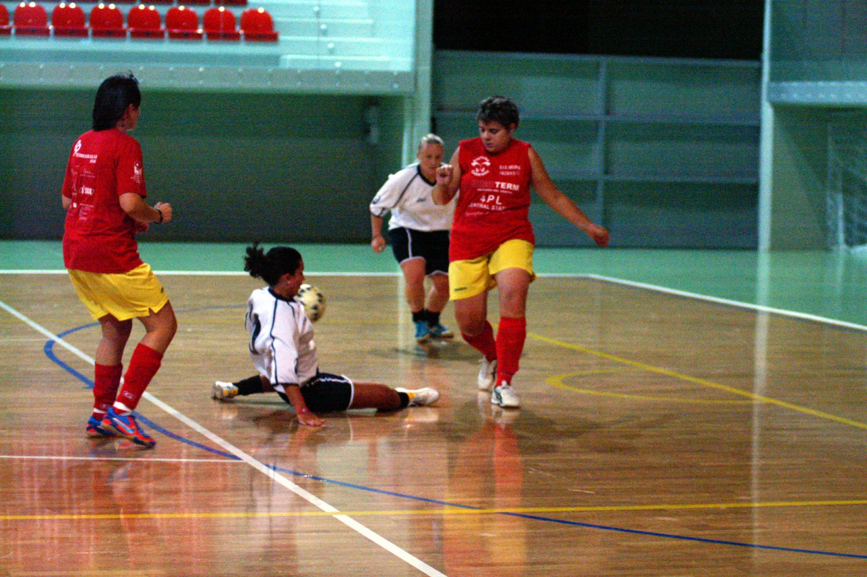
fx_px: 7218
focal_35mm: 300
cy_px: 288
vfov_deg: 4.6
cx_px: 434
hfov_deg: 6.9
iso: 3200
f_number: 2.8
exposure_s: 1/350
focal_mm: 200
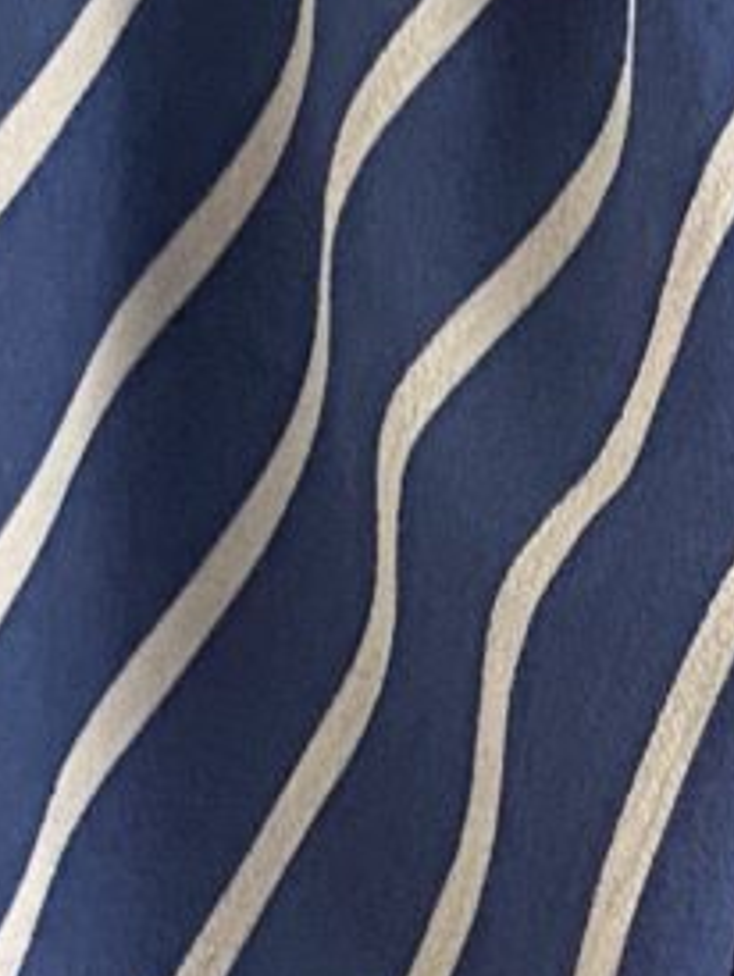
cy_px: 2105
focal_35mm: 194
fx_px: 5476
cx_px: 2067
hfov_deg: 7.0
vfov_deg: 9.4
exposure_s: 1/30
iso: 640
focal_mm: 4.25
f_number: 1.8
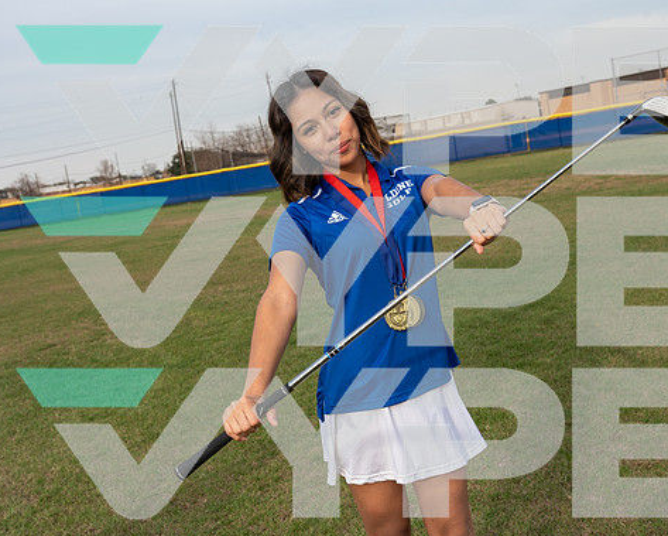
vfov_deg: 32.8
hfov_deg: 40.2
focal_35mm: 46
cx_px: 380
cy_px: 272
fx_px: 910
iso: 250
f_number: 8
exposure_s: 1/200
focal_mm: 40
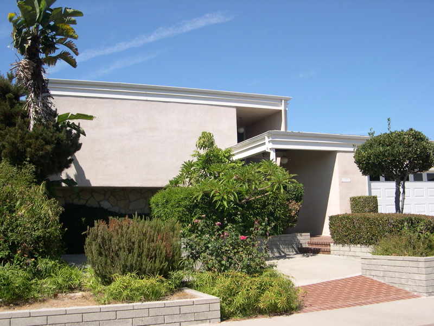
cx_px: 217
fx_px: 476
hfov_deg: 49.0
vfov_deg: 37.7
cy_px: 163
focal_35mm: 38
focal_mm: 8
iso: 100
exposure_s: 1/208
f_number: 7.6
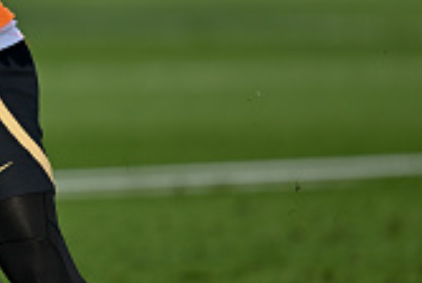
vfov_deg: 1.0
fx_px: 16663
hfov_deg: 1.4
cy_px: 45
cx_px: -235
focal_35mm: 1419
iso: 200
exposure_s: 1/4000
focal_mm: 400
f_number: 3.2
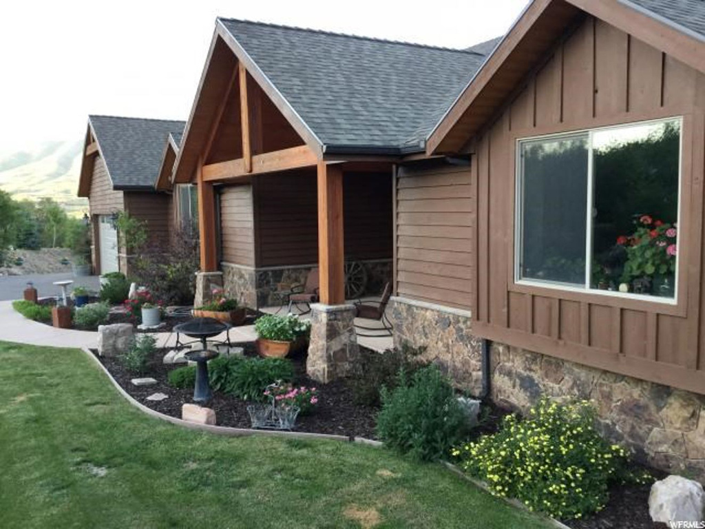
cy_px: 264
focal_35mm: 31
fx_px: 631
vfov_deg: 45.4
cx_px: 352
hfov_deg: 58.4
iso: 32
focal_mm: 3.3
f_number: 2.4
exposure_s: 1/40
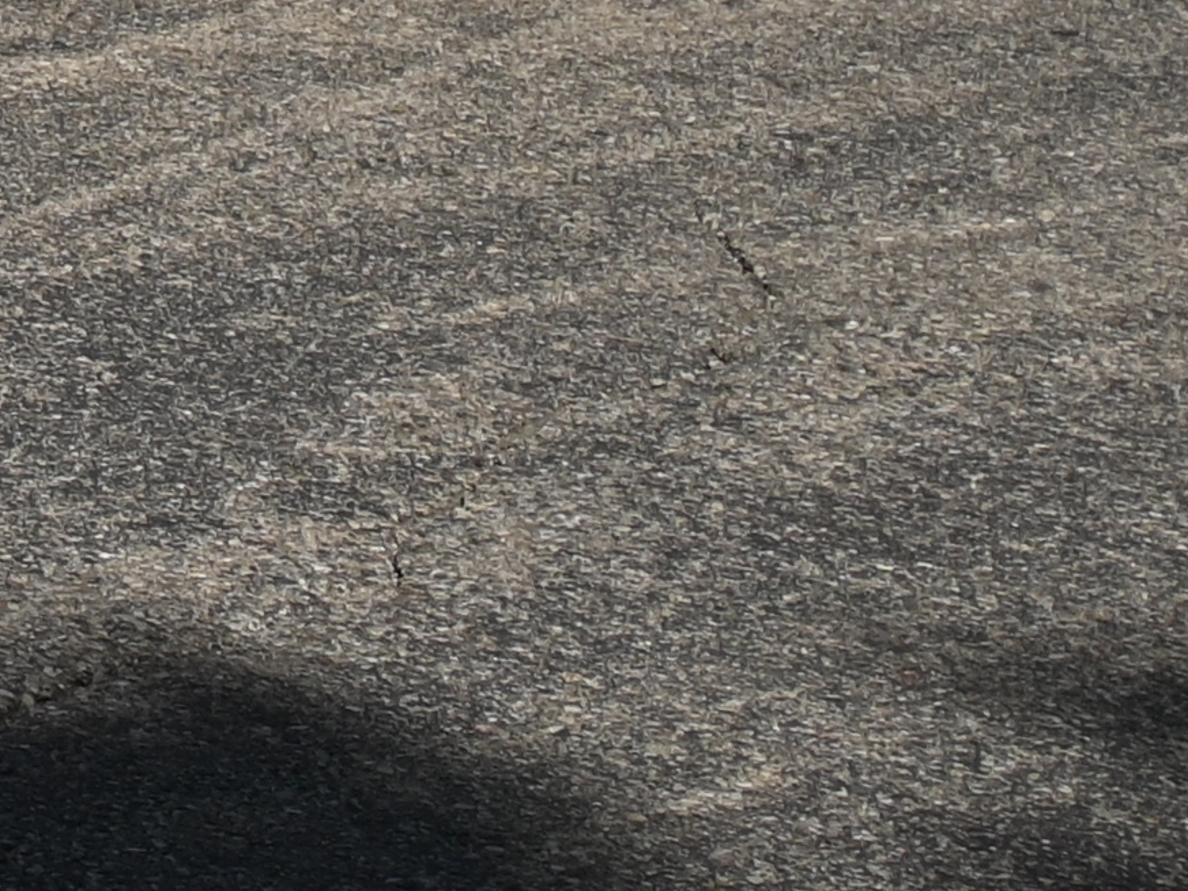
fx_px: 9631
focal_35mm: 281
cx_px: -2587
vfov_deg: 5.2
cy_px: -891
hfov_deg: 6.4
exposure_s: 1/640
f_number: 9
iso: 100
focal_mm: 30.5
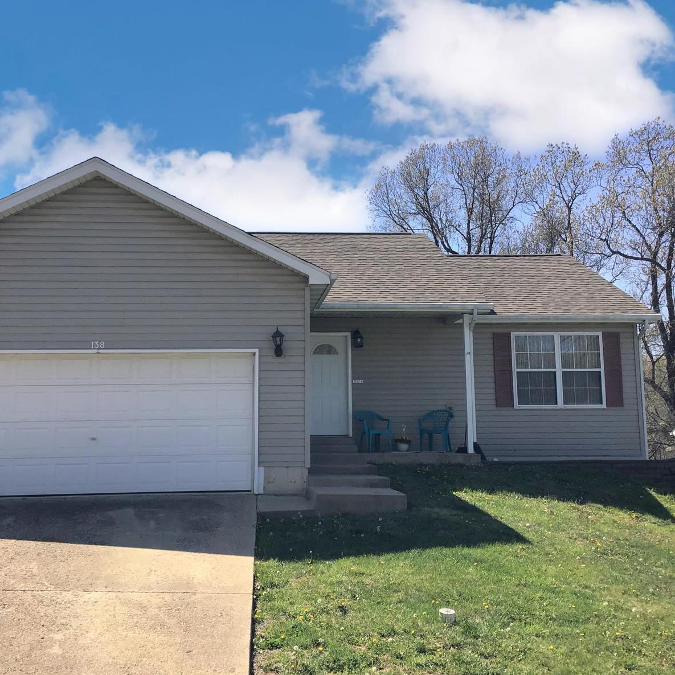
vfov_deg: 44.9
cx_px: 283
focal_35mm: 37
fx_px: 816
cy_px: 337
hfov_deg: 44.8
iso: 25
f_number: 2.4
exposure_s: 1/1431
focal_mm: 3.3
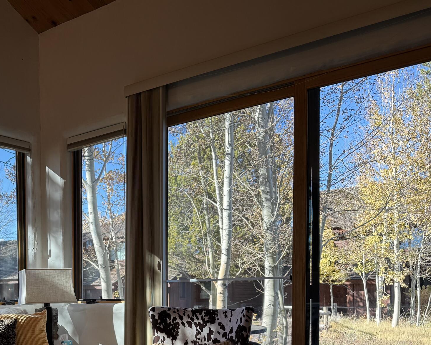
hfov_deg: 36.8
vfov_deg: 29.8
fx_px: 612
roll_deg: +0.2
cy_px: 327
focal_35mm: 48
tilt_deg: -3.4
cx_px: 58
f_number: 1.78
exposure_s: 1/298
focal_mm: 6.76
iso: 80
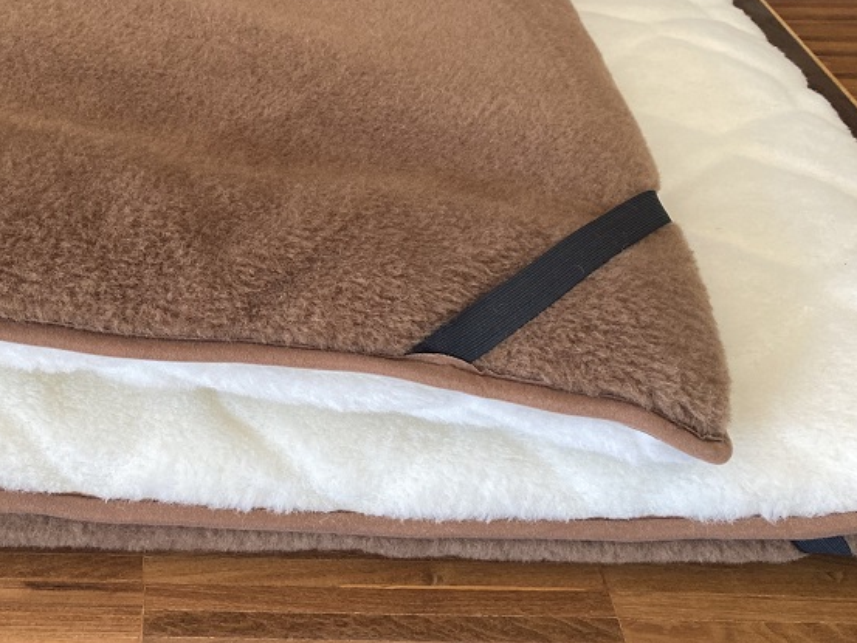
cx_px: 198
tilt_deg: -33.5
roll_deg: -1.1
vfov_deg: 30.5
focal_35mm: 47
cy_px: 180
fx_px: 1164
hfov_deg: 39.2
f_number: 1.8
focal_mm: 4.25
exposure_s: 1/107
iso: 125
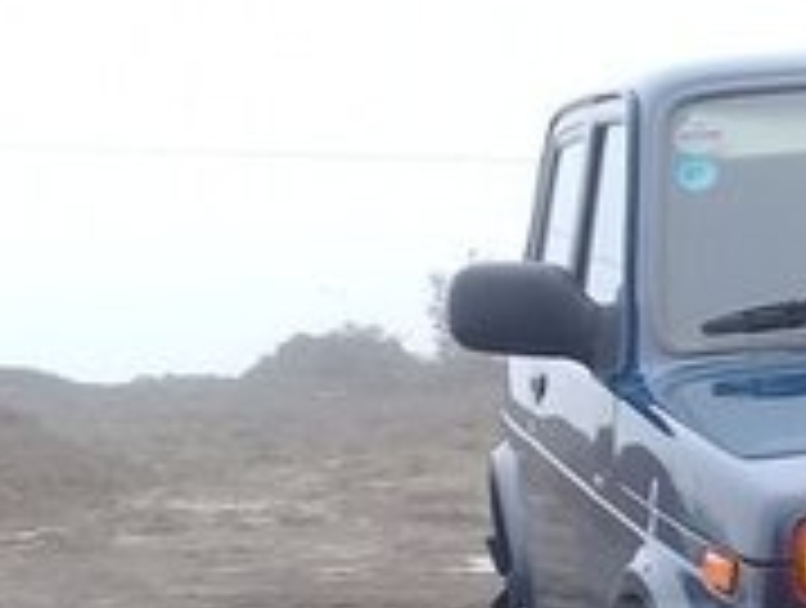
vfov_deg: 12.8
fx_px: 2660
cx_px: 1076
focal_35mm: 114
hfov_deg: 16.2
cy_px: 669
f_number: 2.2
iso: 50
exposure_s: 1/100
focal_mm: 3.3
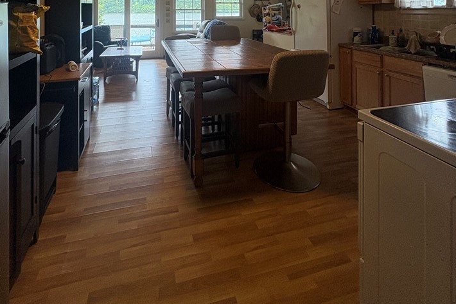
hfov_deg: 81.1
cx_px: 210
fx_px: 266
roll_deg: -0.1
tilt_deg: +0.9
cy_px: 6
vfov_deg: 49.6
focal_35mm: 21
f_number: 2.2
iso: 200
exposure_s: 1/120
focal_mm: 2.22
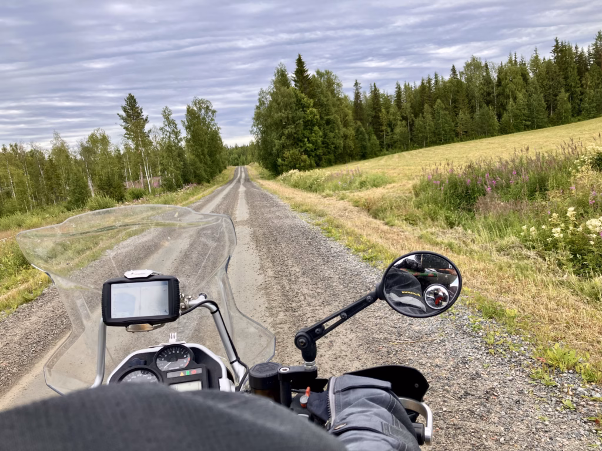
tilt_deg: -6.7
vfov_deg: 49.7
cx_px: 301
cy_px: 226
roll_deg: +6.2
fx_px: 487
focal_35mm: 28
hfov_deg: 63.4
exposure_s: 1/500
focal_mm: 3.99
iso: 32
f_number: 1.8
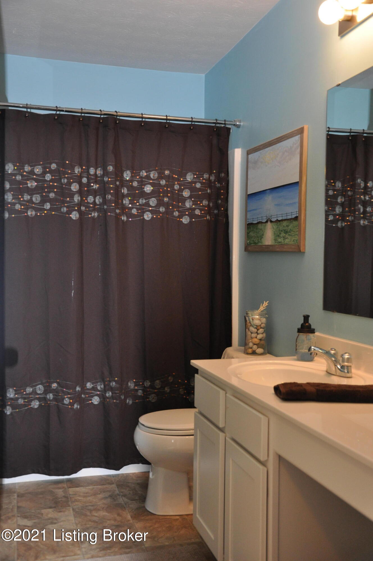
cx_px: 186
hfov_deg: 31.8
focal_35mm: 42
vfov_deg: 46.5
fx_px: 655
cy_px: 280
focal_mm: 28
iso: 800
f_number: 4
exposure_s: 1/60
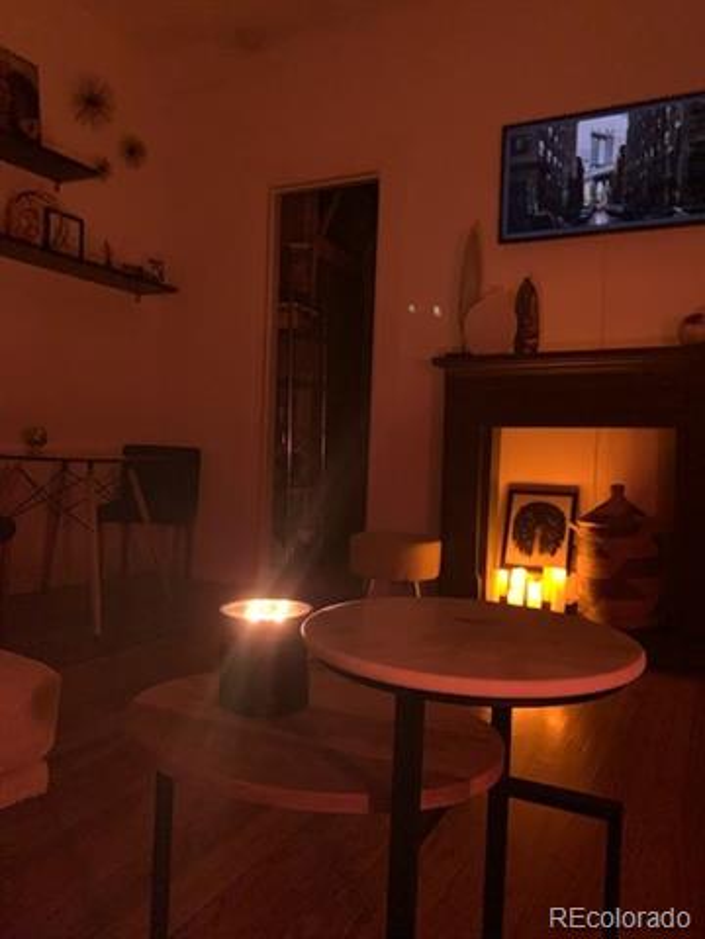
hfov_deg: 53.1
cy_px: 470
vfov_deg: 67.3
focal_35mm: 26
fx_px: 706
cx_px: 352
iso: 640
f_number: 1.8
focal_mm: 4.25
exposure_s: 1/4
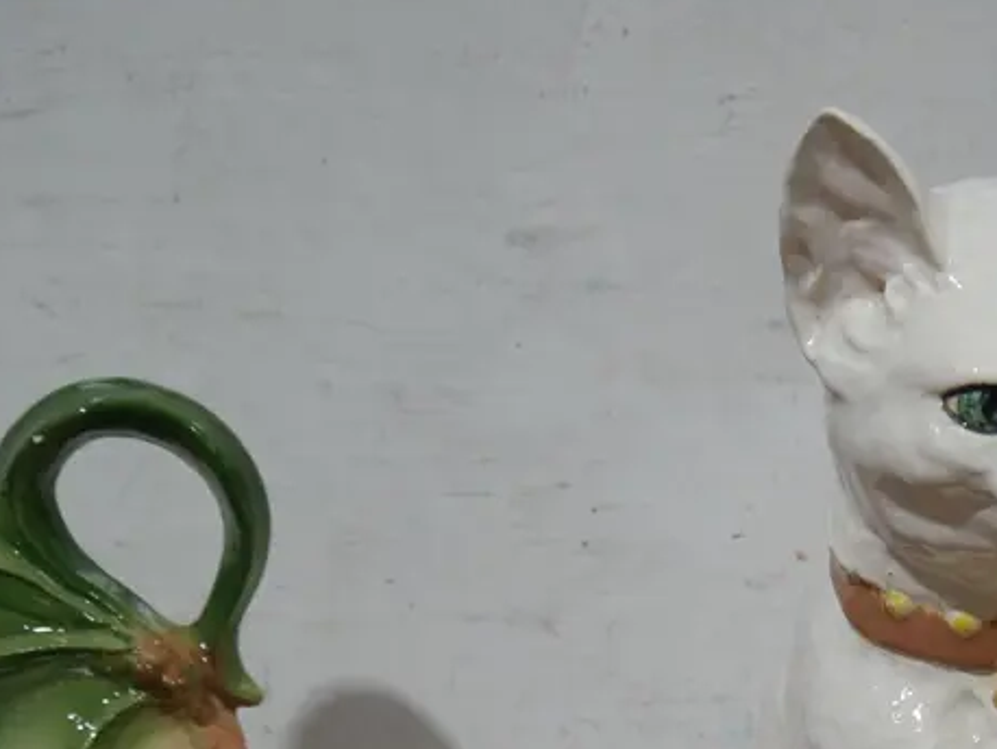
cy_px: 813
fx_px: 2190
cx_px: 1051
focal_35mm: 76
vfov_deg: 18.7
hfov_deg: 24.2
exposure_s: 1/60
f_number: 4.5
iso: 250
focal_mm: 17
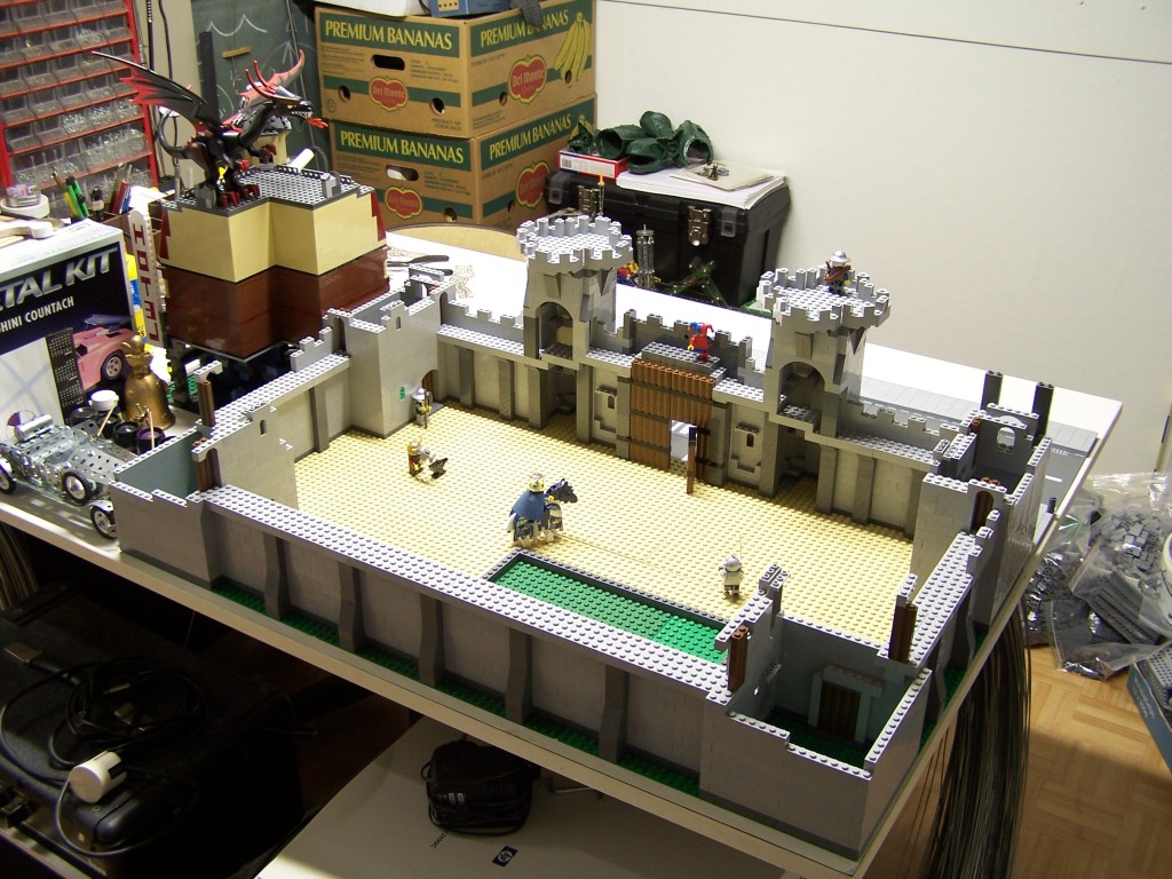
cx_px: 586
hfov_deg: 49.0
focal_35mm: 38
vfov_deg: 37.7
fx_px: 1287
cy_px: 440
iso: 80
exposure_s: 1/4
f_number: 2.8
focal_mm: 6.3
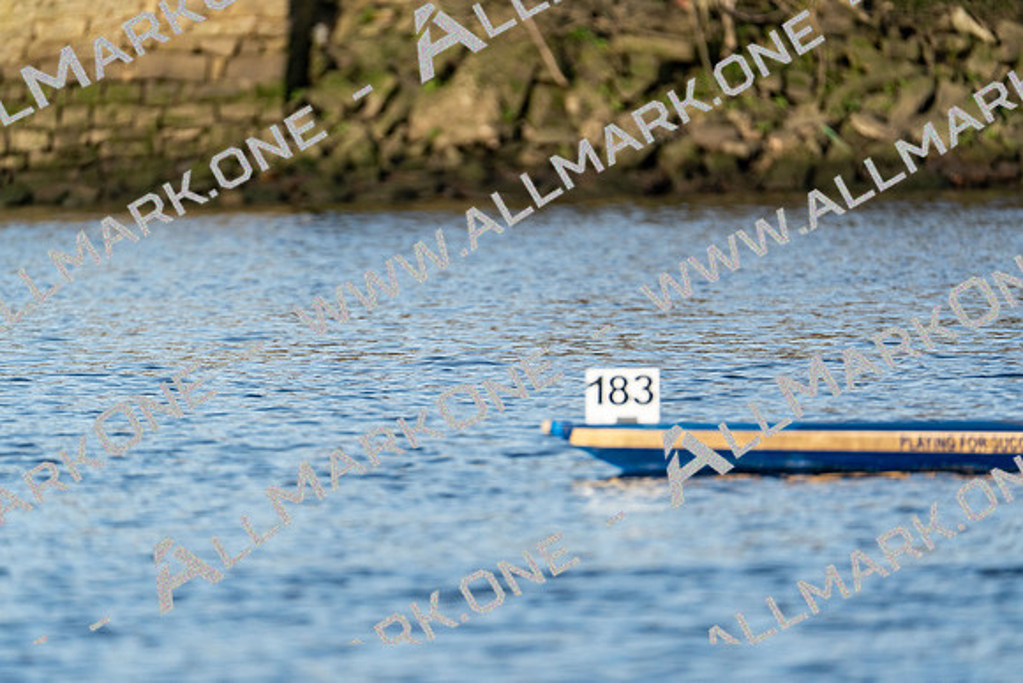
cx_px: 512
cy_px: 342
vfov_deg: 2.3
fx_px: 17053
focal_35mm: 600
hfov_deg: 3.4
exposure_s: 1/2000
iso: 1000
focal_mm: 600
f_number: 6.3
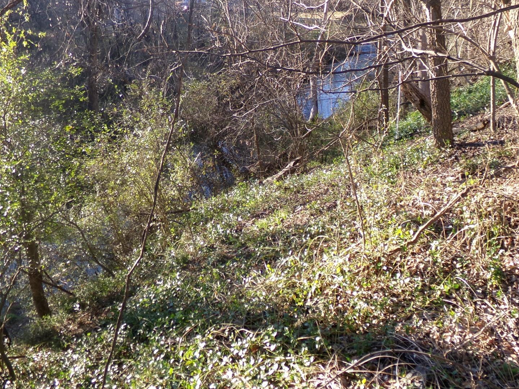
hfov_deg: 53.9
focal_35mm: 34
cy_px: 158
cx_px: 282
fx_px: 510
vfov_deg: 41.6
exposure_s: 1/120
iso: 100
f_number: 3.7
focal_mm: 4.3
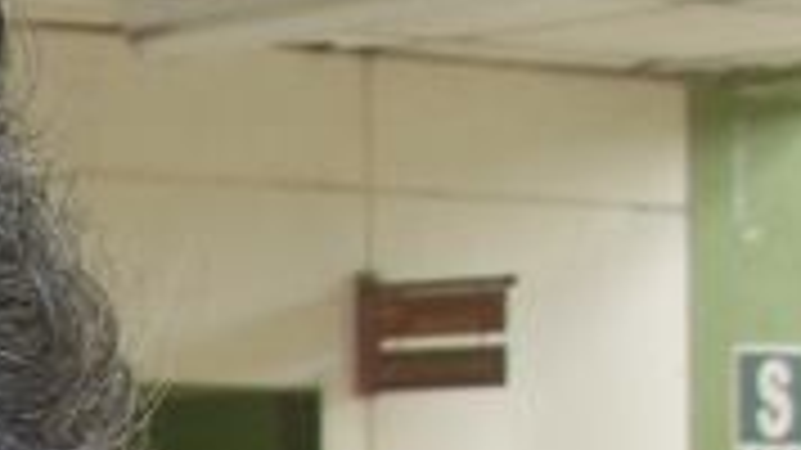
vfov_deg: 5.0
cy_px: 1202
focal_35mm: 233
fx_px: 4947
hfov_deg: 8.8
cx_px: -738
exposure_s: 1/40
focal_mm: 6.3
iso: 100
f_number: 3.3
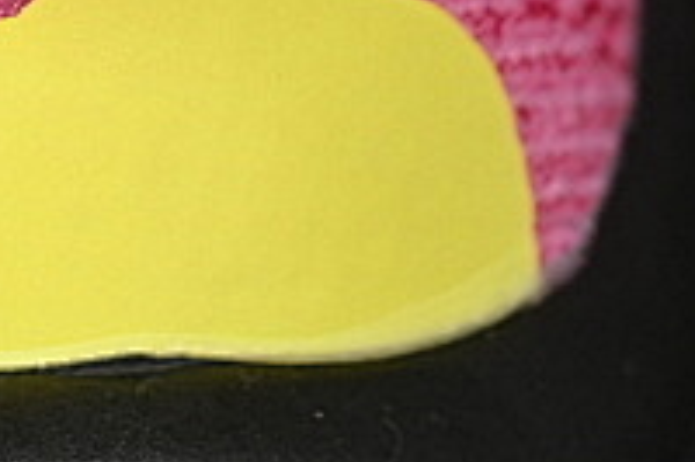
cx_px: -191
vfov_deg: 3.4
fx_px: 7831
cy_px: -372
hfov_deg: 5.1
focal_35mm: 406
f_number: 7.1
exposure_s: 1/80
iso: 160
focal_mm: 50
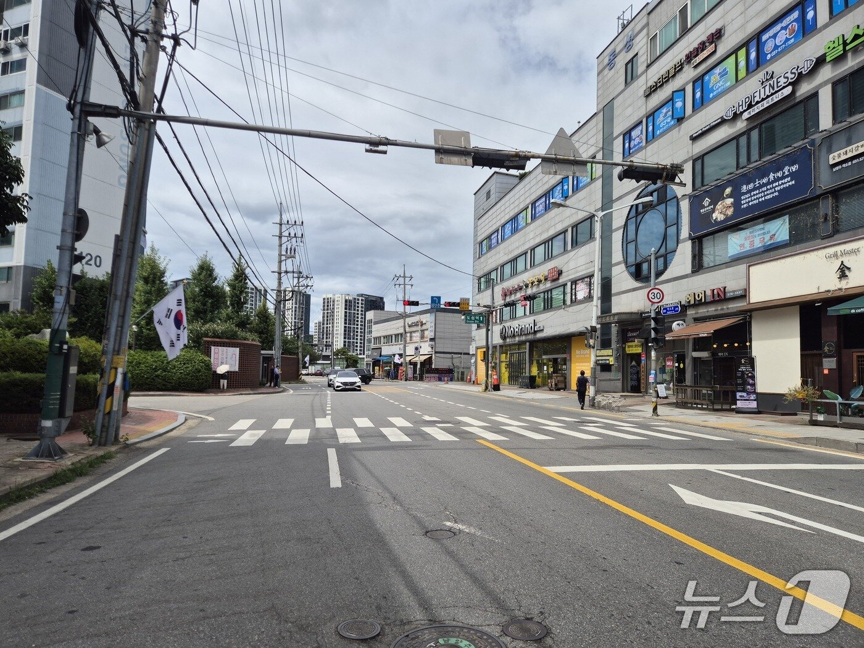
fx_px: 574
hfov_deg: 73.9
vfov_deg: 58.9
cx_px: 432
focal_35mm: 23
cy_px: 324
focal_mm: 5.4
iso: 25
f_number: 1.8
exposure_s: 1/2664
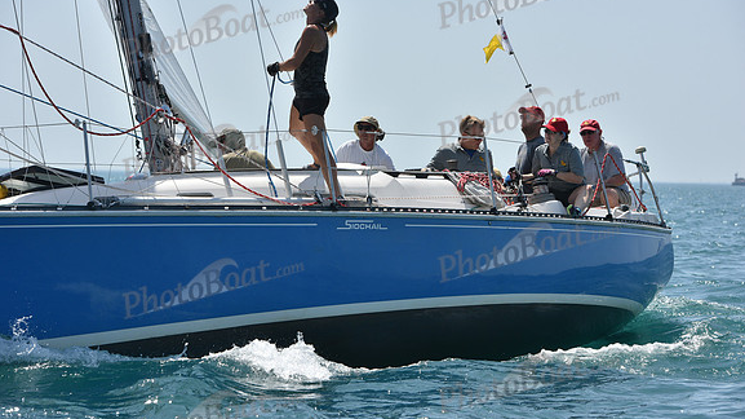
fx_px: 2705
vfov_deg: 8.8
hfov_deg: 15.7
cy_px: 200
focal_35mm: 137
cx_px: 372
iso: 250
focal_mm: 130
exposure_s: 1/1250
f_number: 8
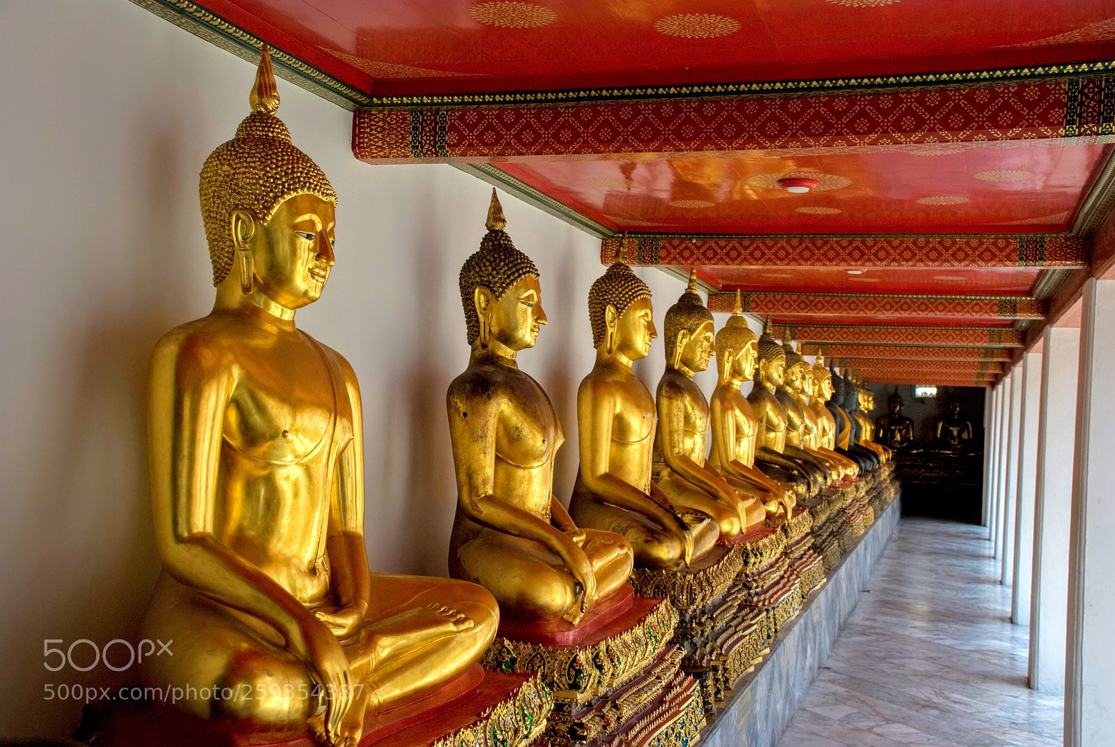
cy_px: 374
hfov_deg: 46.3
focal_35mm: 42
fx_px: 1302
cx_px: 558
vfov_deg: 32.0
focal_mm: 28
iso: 160
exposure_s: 1/200
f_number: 7.1
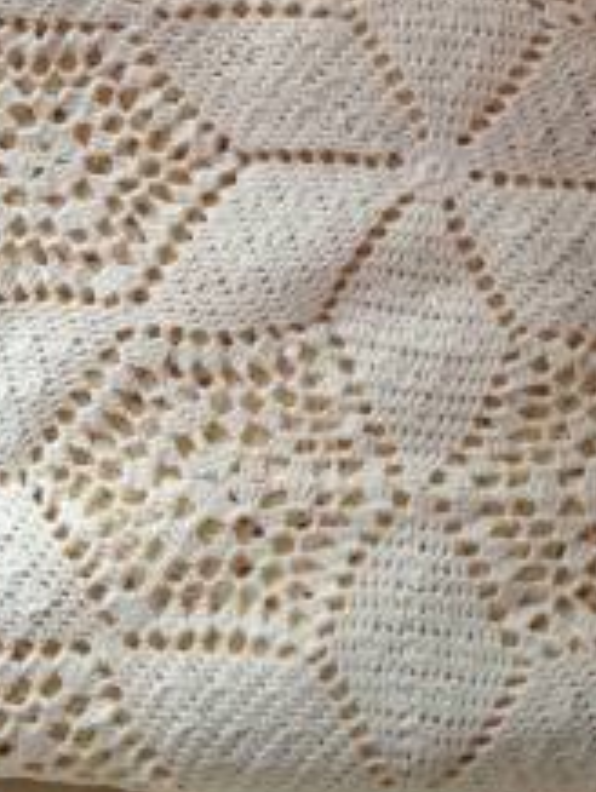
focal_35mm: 66
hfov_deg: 22.2
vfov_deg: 28.2
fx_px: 1512
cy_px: 69
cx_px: 423
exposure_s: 1/20
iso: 320
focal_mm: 4.12
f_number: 2.4
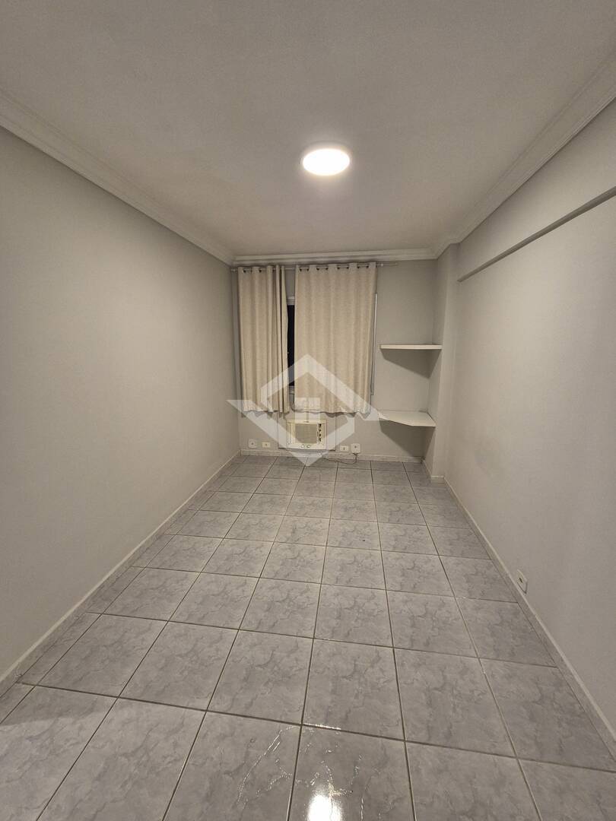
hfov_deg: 89.9
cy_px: 410
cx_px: 308
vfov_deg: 106.2
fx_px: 308
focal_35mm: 13
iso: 320
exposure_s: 1/60
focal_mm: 2.2
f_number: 2.2
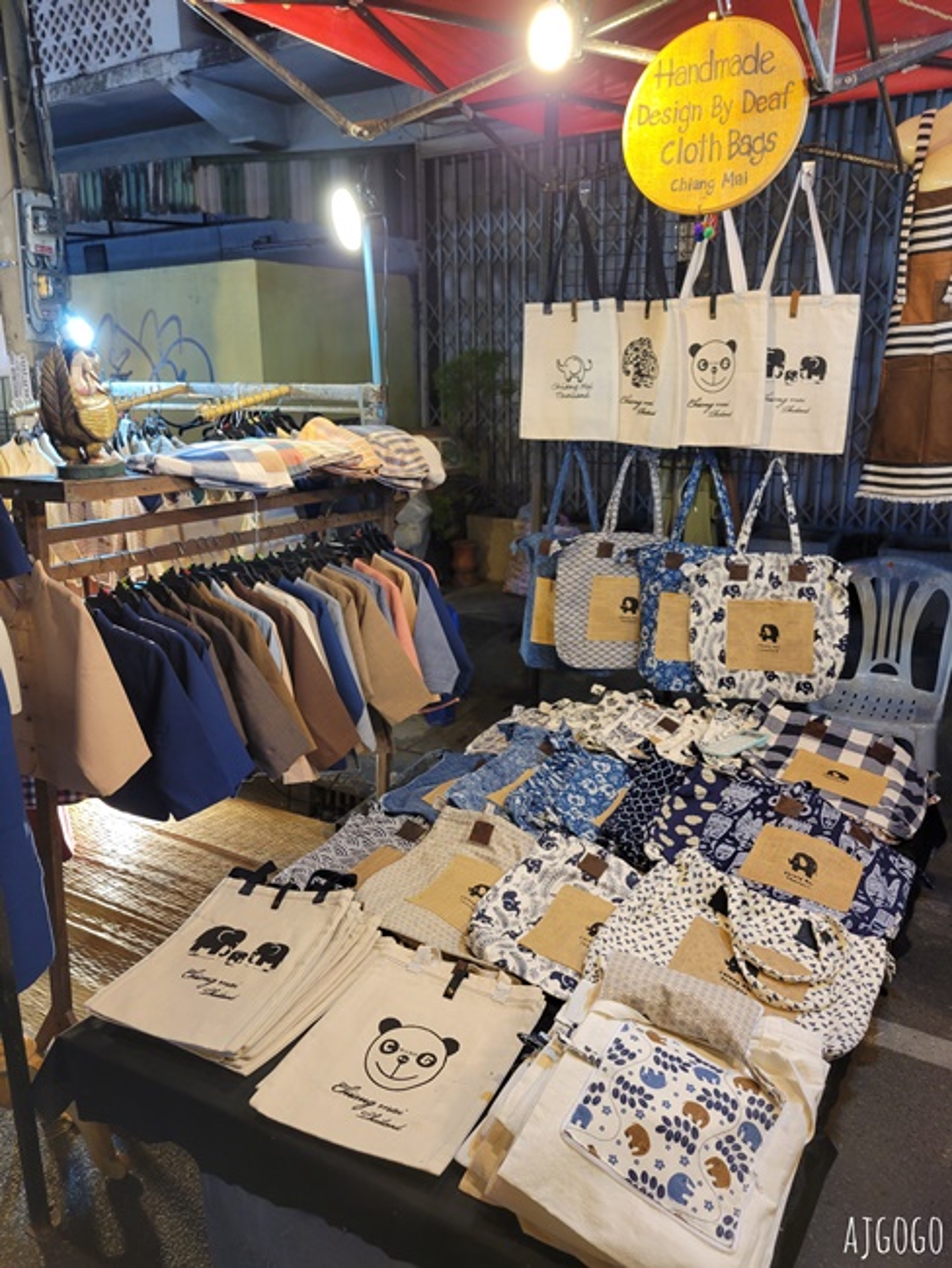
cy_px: 634
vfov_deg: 67.3
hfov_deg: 53.1
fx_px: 953
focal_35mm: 26
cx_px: 476
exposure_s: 1/50
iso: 200
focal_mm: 5.4
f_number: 1.8
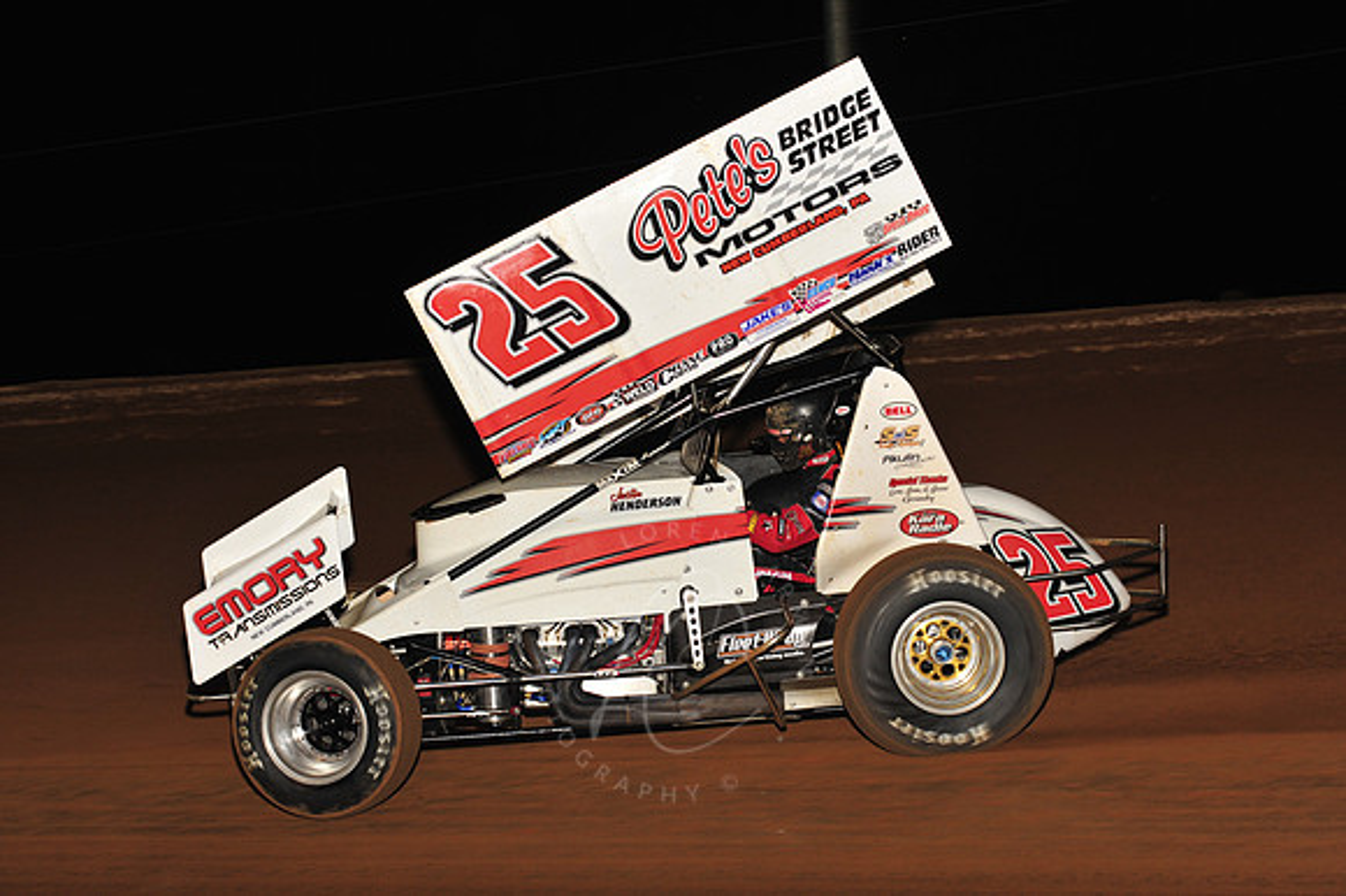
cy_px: 448
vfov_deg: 14.8
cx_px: 673
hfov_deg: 22.2
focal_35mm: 92
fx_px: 3438
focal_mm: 92
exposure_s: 1/320
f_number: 8
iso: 1000
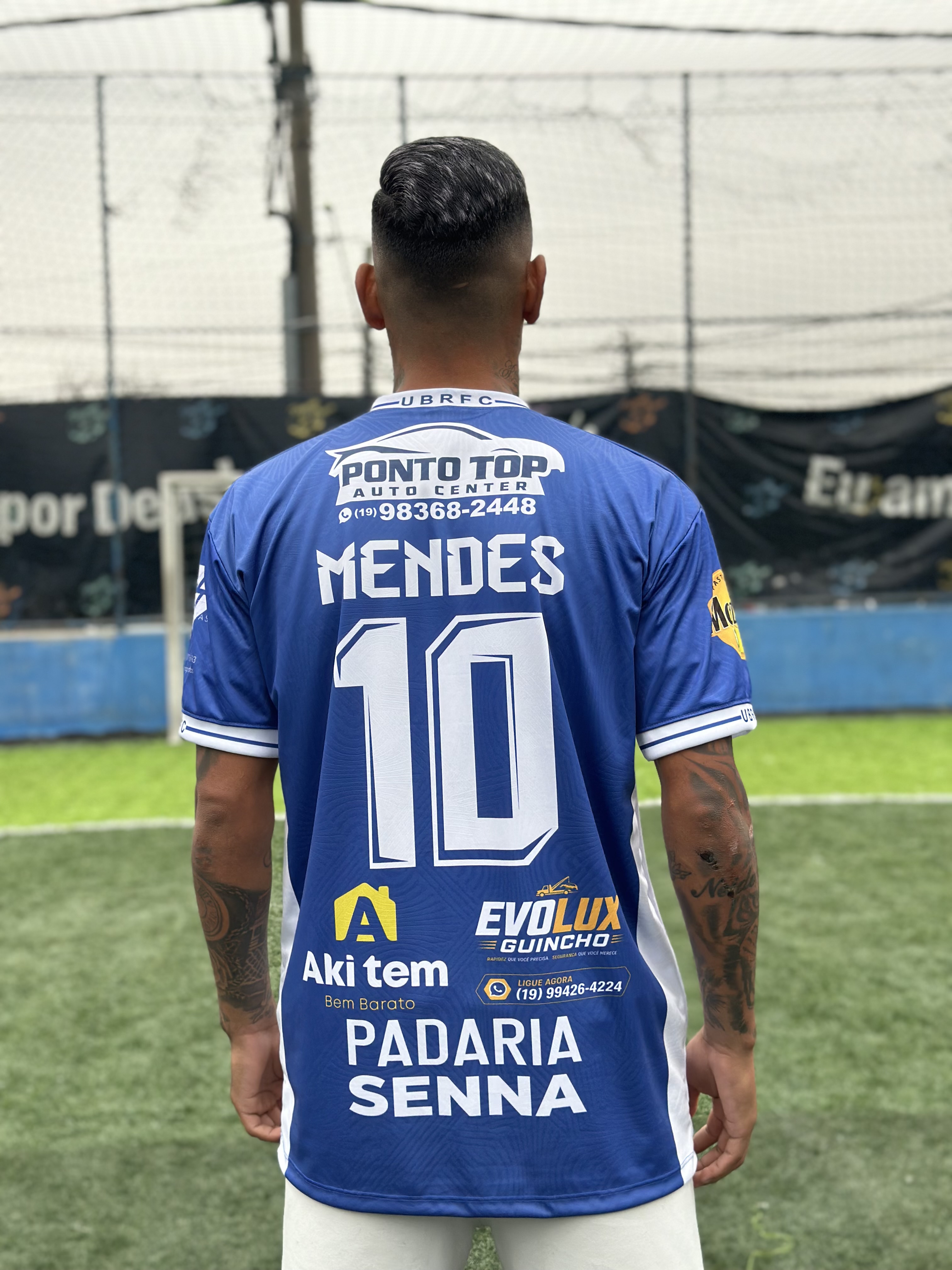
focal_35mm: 48
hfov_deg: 30.3
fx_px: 1760
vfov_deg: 39.7
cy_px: 635
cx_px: 476
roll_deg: +0.6
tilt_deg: -2.3
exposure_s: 1/475
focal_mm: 6.86
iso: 80
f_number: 1.78
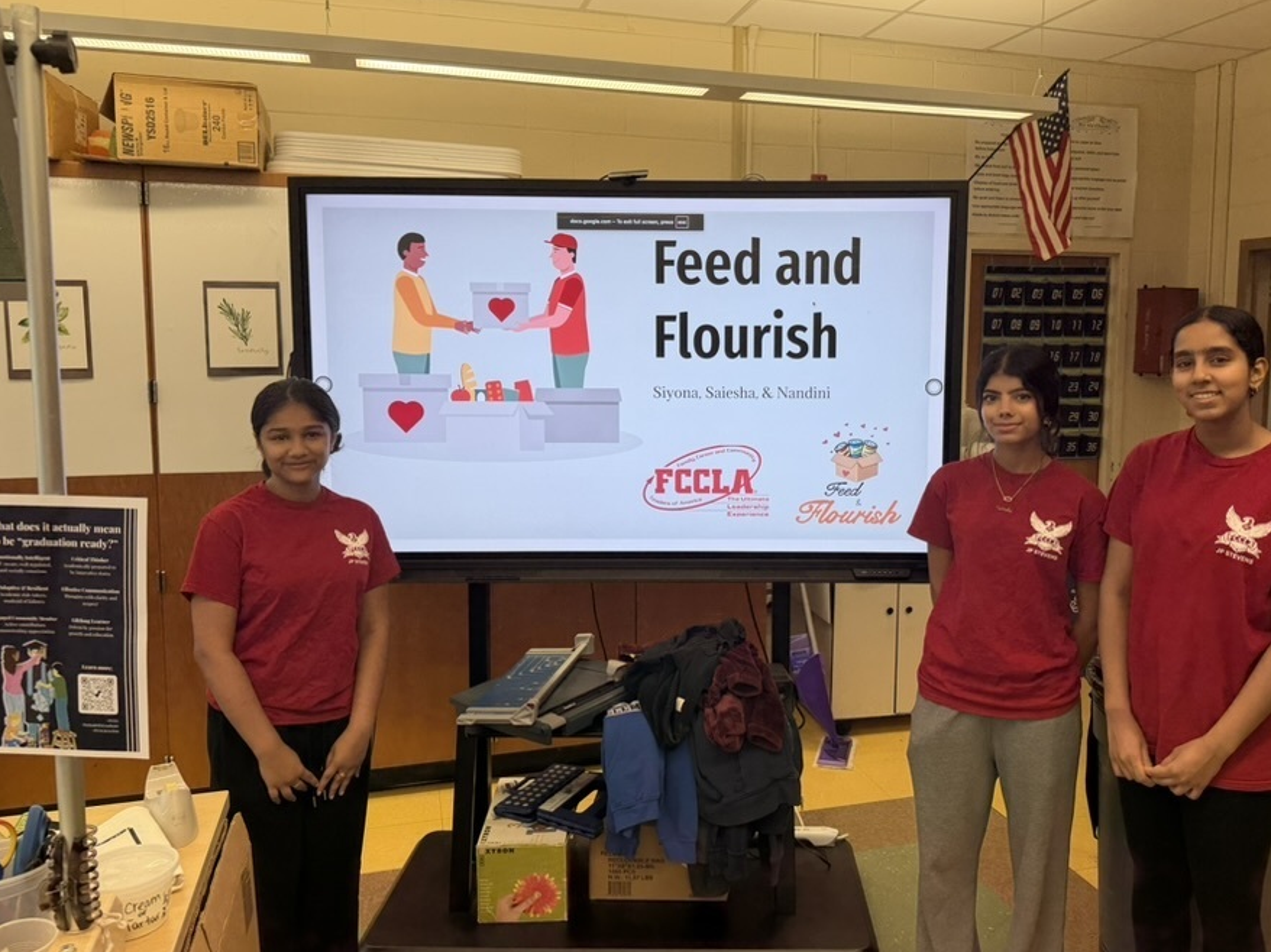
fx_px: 1028
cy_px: 431
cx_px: 717
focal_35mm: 28
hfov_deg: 63.2
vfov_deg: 49.7
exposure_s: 1/120
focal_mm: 6.76
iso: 80
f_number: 1.78
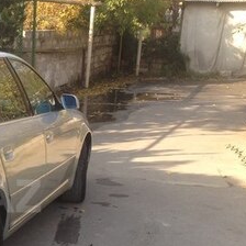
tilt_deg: -15.0
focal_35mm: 86
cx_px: -71
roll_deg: -1.1
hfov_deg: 18.8
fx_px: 691
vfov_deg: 20.0
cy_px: 196
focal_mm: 4.12
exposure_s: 1/427
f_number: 2.4
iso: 50
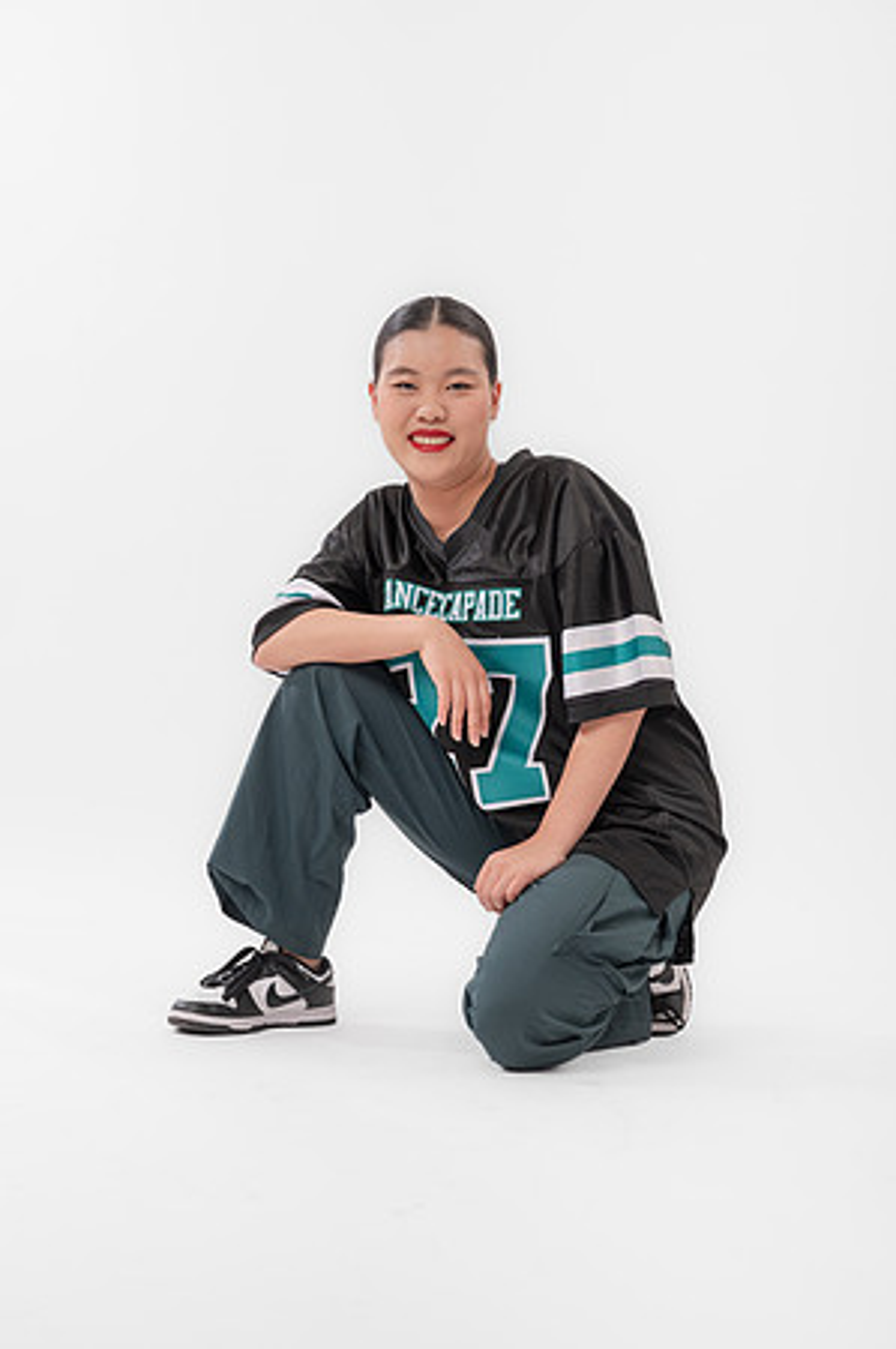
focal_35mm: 65
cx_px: 448
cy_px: 674
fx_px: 2432
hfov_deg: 20.9
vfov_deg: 31.0
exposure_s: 1/160
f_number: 8
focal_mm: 65
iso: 640
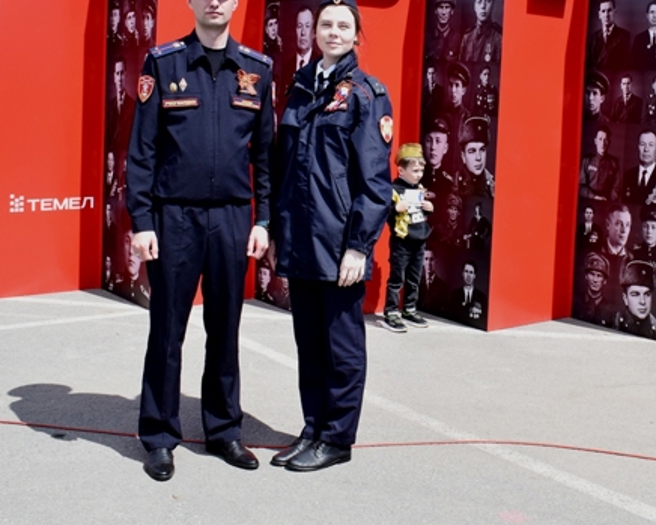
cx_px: 439
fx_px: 987
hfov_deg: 36.4
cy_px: 156
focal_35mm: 51
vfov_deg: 29.5
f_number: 11
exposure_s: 1/500
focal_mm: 21
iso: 640
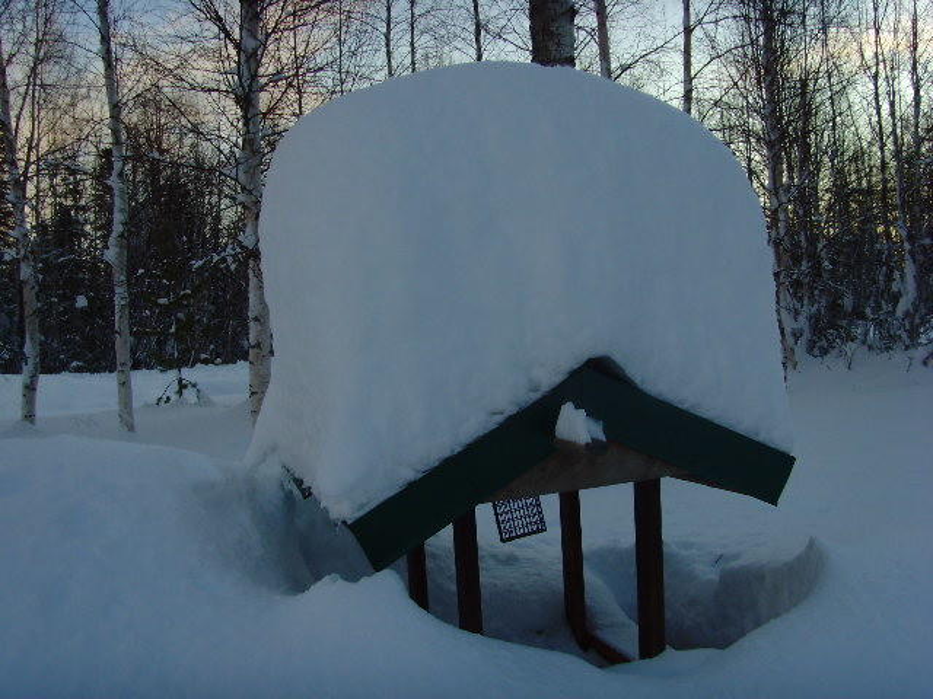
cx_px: 466
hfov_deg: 47.9
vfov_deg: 36.8
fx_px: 1051
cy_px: 350
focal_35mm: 39
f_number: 3.5
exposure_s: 1/180
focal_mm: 6.6
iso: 80
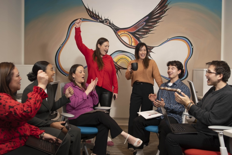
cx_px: 116
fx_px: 226
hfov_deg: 54.4
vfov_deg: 37.9
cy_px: 78
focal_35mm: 35
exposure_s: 1/200
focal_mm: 35
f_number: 3.5
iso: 160
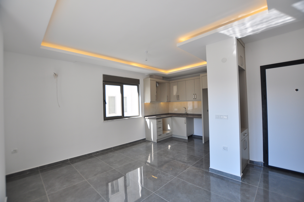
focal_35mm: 15
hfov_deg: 100.5
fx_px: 127
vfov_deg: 77.2
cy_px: 101
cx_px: 152
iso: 200
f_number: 4
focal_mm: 10
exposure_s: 1/250
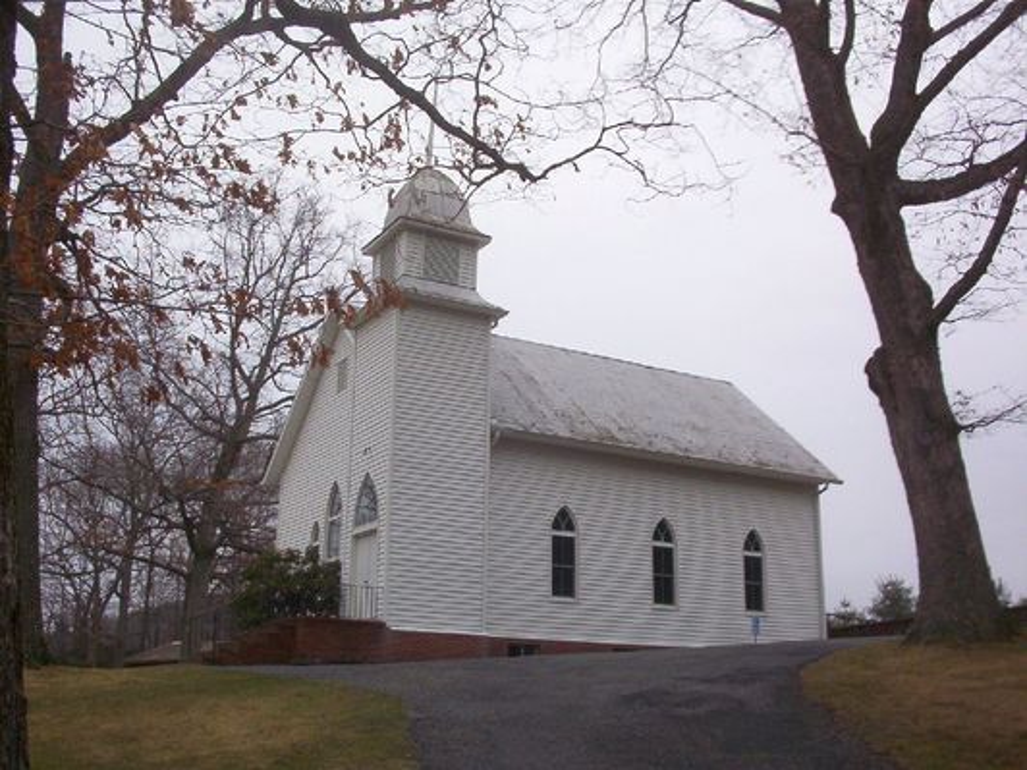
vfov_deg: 36.8
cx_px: 514
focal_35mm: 39
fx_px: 1157
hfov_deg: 47.9
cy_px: 385
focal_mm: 6
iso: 100
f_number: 4.5
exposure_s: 1/484
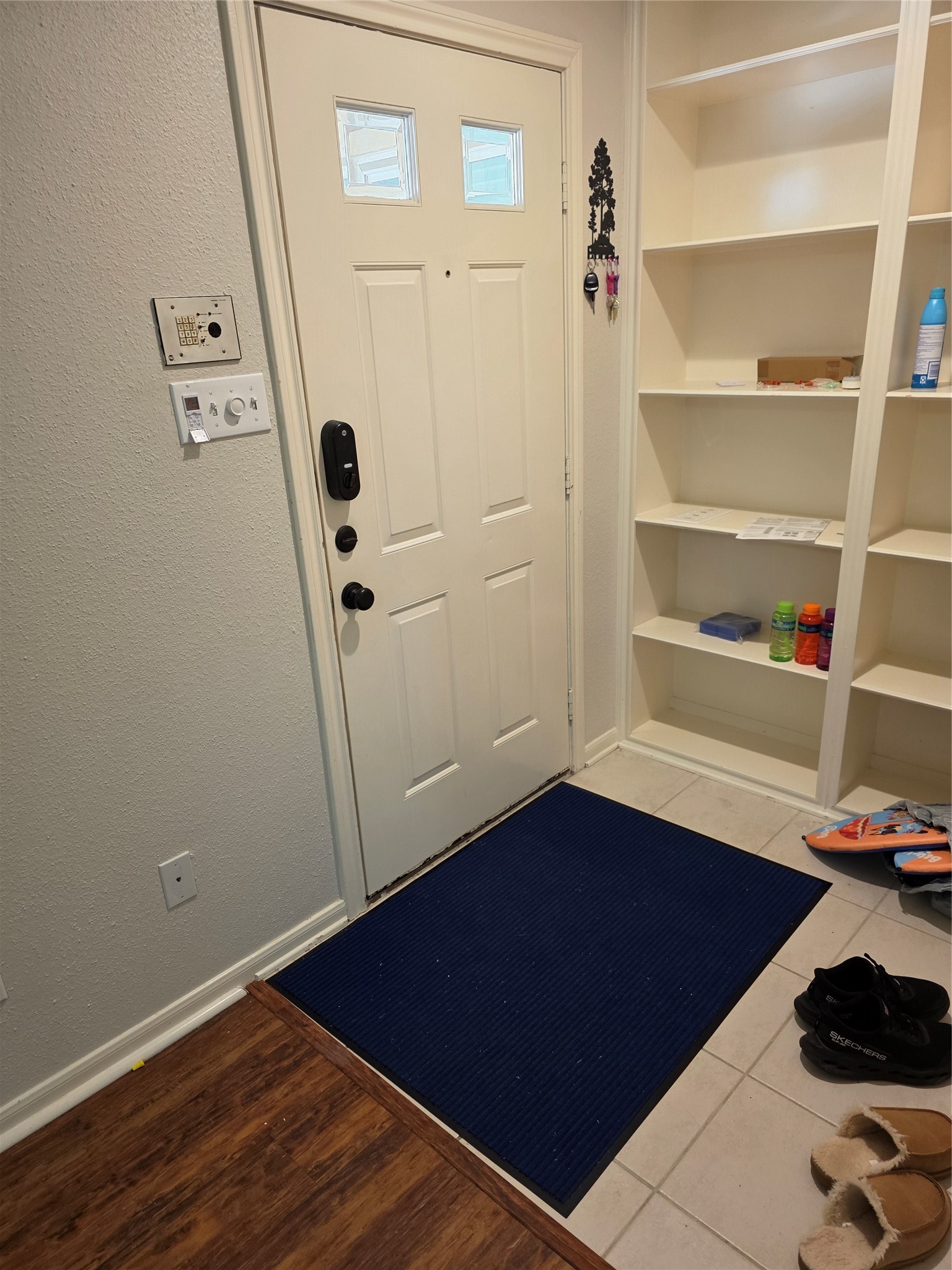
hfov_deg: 58.9
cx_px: 476
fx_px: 843
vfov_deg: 73.9
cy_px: 635
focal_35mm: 23
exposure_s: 1/100
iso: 320
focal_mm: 6.3
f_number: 1.7
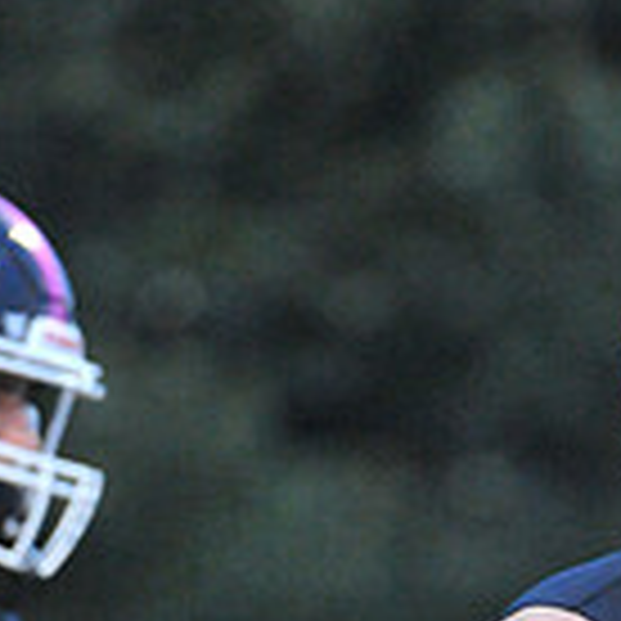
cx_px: 652
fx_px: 36249
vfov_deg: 1.0
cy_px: 1251
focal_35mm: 1786
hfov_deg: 1.0
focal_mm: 500
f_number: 6.3
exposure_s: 1/200
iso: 6400
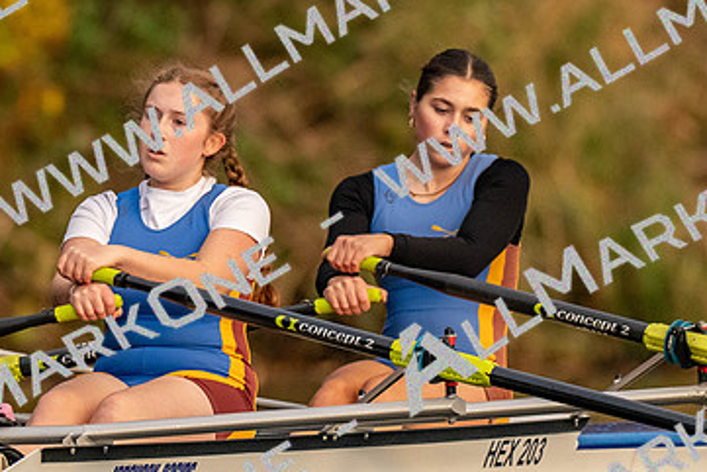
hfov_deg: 1.4
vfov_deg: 1.0
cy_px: 231
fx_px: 28368
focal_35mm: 1444
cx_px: 231
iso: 2800
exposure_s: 1/2500
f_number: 4
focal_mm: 600
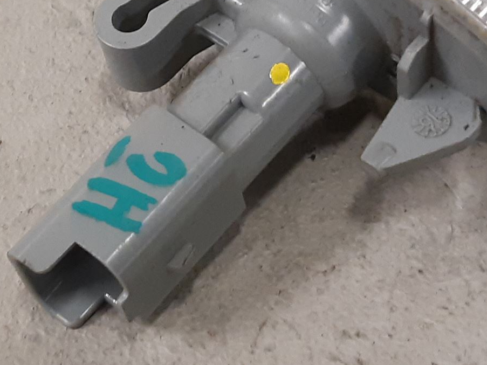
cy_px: 122
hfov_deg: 32.6
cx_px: 184
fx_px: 830
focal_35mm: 59
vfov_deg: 24.7
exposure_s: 1/50
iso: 200
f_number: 1.7
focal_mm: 3.93
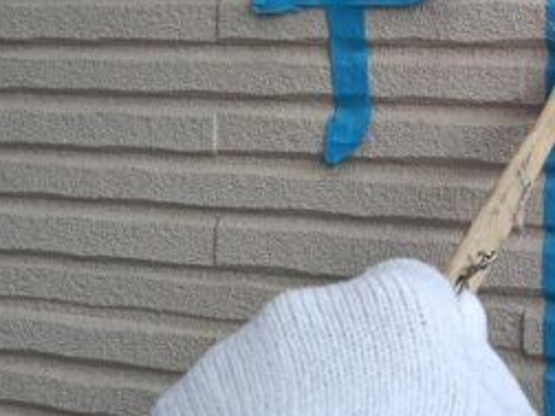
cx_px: 535
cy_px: 51
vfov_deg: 18.8
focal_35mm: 77
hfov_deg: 24.4
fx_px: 1235
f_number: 1.8
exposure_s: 1/110
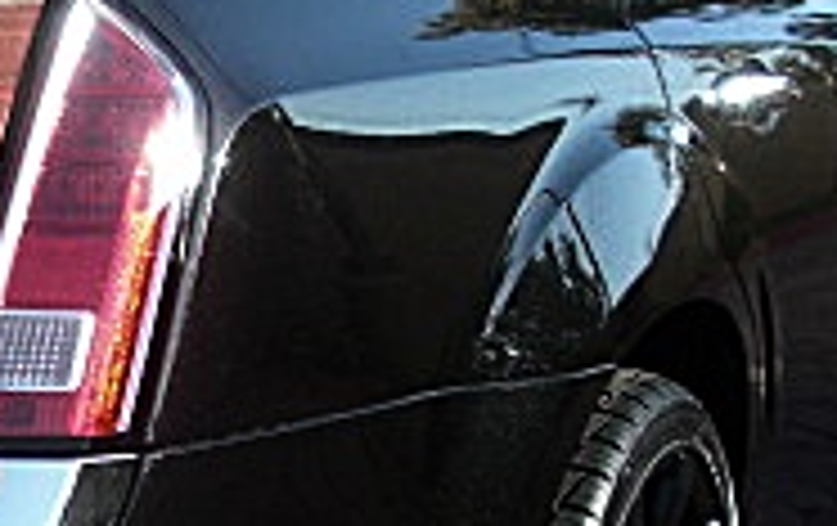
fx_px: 2994
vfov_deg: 10.0
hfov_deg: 15.3
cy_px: 544
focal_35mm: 131
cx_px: -212
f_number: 2.8
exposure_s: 1/250
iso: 50
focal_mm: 6.3
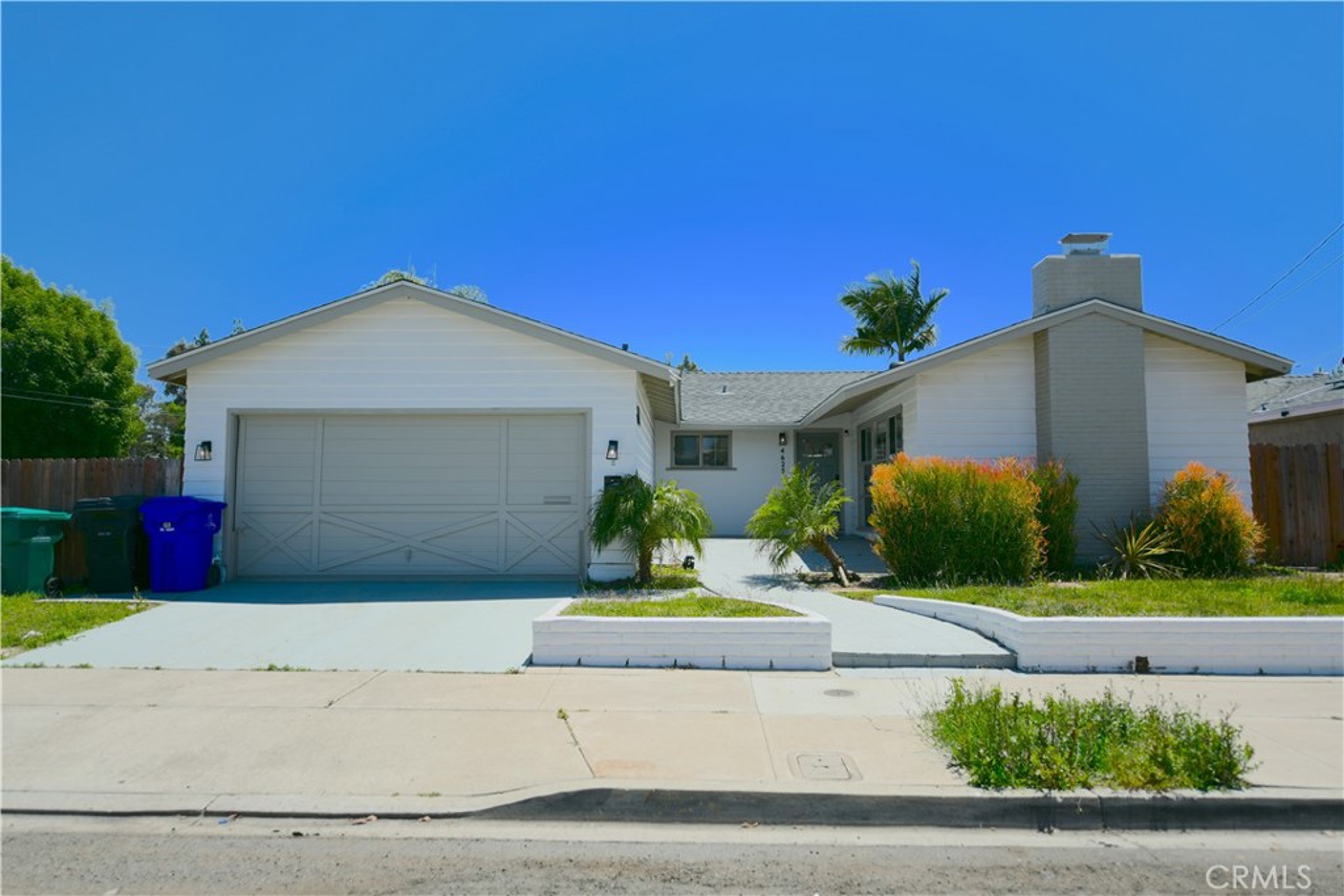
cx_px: 672
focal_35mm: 24
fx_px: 896
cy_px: 448
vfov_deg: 53.1
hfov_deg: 73.7
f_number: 2.8
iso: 31
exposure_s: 1/1250
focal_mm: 24
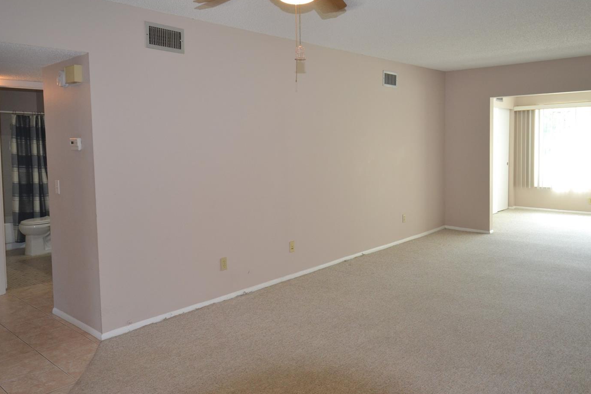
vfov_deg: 46.3
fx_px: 460
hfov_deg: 65.5
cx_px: 302
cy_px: 169
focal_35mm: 28
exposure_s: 1/60
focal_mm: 16
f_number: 4.2
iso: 640
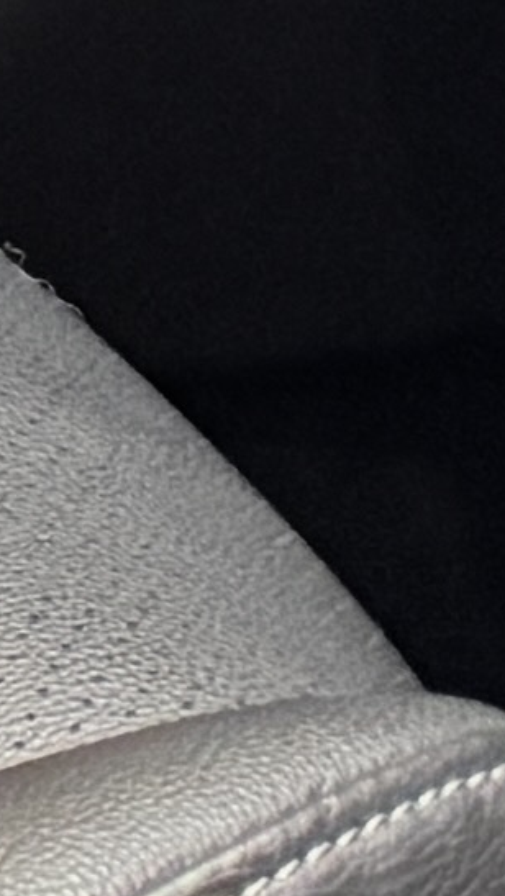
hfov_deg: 4.1
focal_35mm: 273
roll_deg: +2.4
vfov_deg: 6.9
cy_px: -1998
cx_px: -1636
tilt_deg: -6.1
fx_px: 6494
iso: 500
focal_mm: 6.76
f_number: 1.78
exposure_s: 1/50
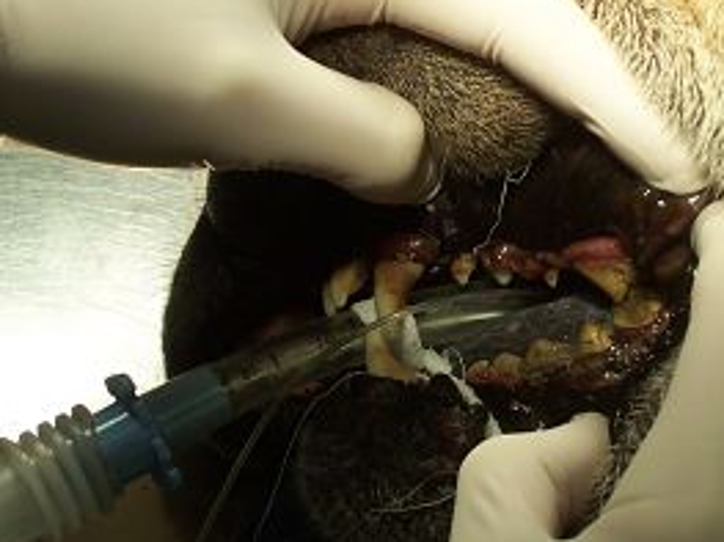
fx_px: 2258
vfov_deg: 13.7
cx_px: 460
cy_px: 264
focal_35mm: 108
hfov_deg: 18.2
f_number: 4
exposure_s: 1/180
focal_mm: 10.8
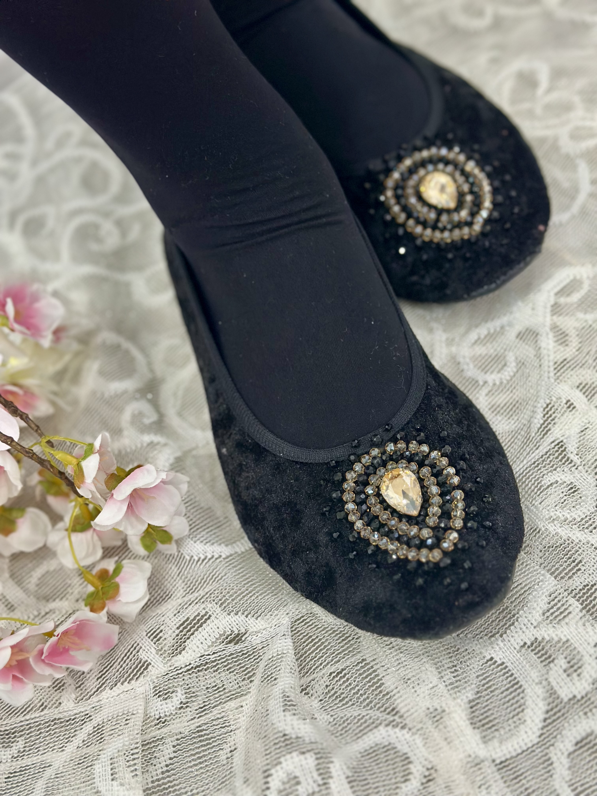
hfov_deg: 30.3
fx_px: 1104
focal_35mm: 48
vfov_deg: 39.7
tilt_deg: -53.4
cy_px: 398
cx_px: 298
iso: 250
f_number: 1.78
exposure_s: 1/50
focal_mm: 6.86
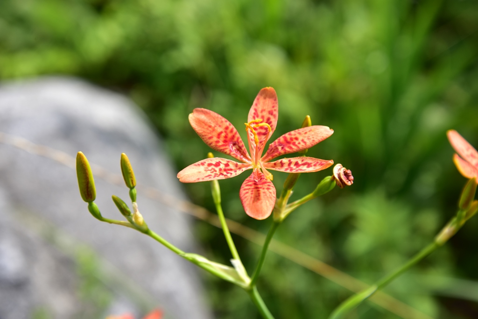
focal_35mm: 85
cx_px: 239
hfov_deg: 23.9
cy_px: 160
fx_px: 1129
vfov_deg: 16.1
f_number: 8
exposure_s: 1/250
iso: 200
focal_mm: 85
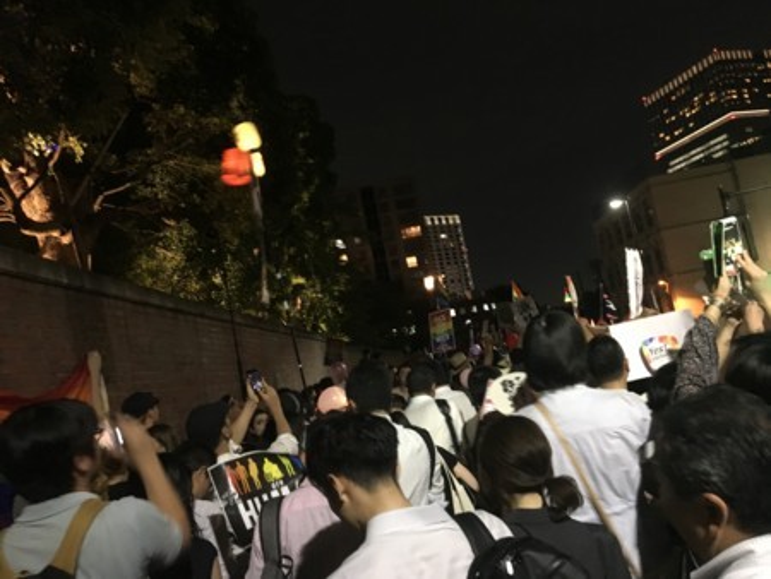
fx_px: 646
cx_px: 386
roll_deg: +10.3
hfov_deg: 61.6
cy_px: 290
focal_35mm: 29
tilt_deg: +8.6
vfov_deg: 48.3
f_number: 2.2
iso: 500
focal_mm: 4.15
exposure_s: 1/15
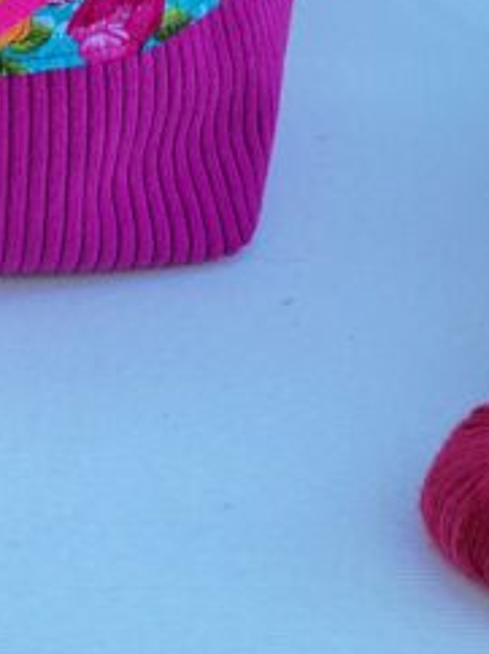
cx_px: -197
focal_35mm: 86
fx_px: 1623
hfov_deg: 16.0
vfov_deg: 20.6
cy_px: -213
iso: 40
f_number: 1.8
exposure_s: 1/159
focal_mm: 5.4
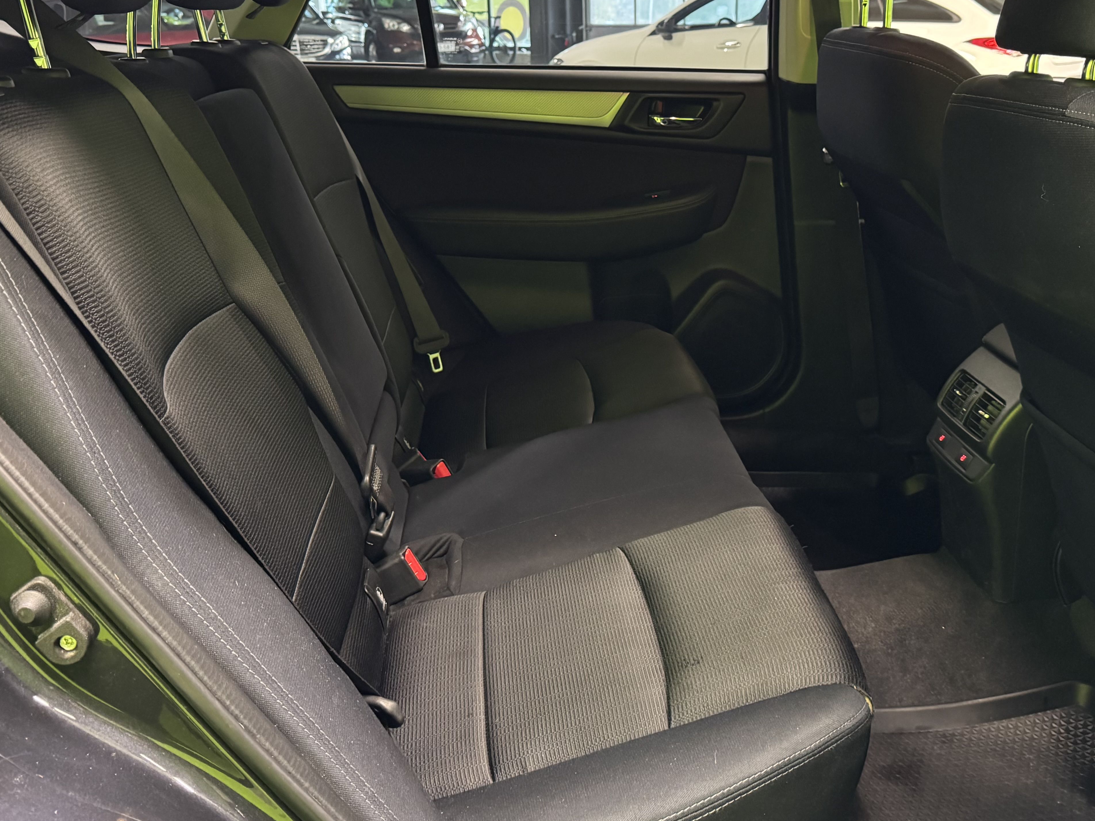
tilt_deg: -13.5
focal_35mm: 36
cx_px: 587
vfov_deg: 39.3
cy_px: 286
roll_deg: +1.7
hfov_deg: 51.3
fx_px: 1139
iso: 1000
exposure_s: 1/33
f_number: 1.78
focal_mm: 6.76
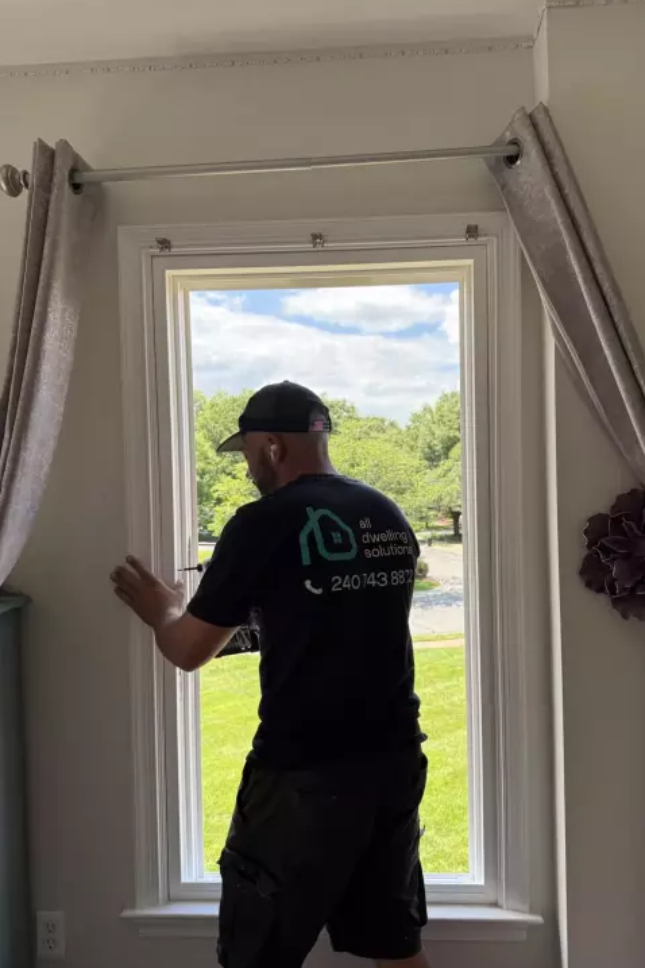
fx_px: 699
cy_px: 489
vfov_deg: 69.4
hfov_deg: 49.3
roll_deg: +0.7
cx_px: 376
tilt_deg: -0.9
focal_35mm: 26
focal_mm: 6.76
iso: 80
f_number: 1.78
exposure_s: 1/654
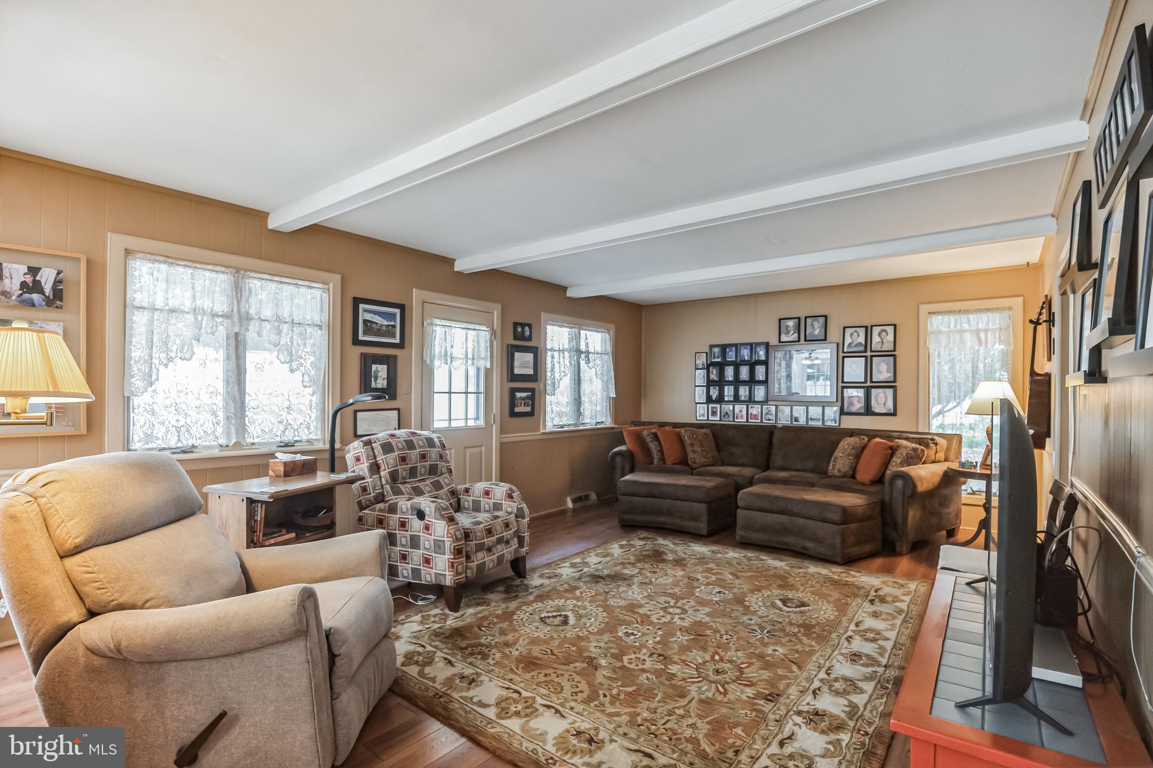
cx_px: 576
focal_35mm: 16
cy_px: 384
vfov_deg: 73.7
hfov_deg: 96.7
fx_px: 512
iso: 640
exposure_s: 1/60
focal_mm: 16
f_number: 4
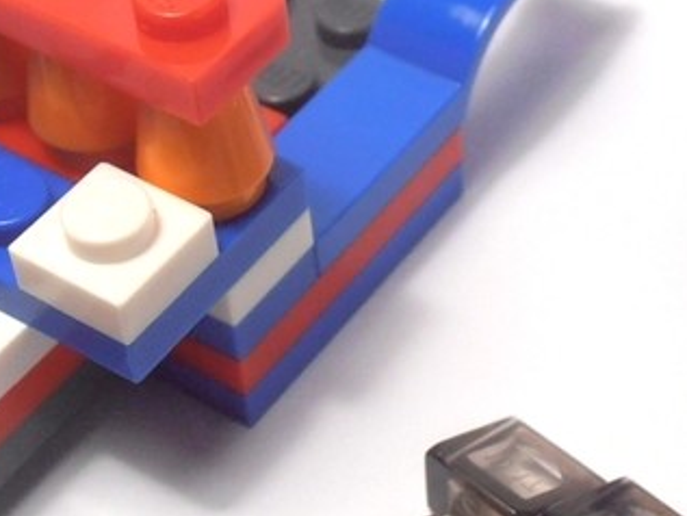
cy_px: 244
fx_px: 2085
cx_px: 531
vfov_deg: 14.1
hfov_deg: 18.6
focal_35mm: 105
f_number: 3.9
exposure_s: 1/100
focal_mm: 6.61
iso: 80
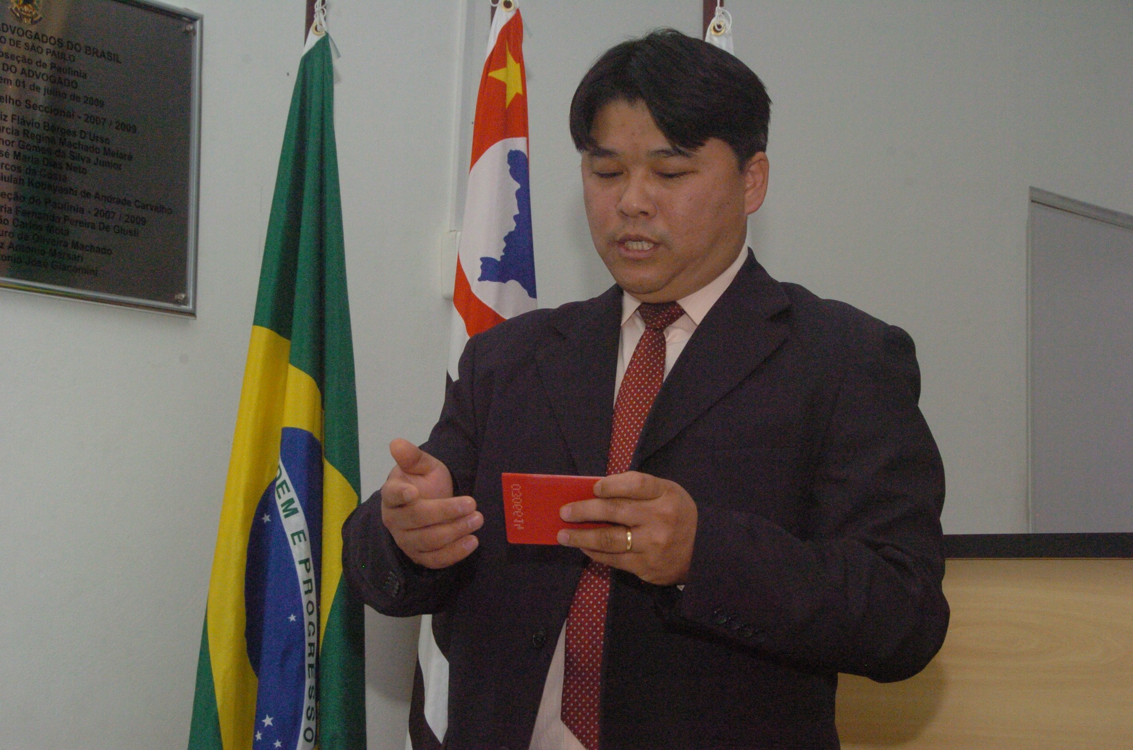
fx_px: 2073
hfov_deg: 30.6
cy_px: 375
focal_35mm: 66
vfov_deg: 20.5
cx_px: 566
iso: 1600
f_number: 13
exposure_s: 1/250
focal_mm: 44
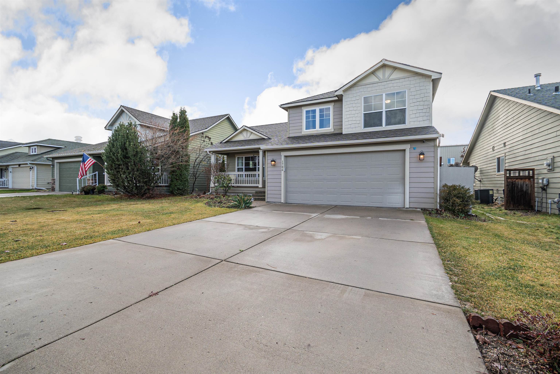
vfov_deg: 77.3
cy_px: 187
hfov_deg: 100.4
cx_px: 280
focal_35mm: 15
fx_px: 233
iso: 200
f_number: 8
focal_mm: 10
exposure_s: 1/100
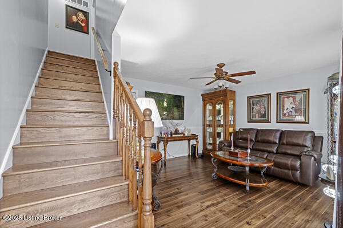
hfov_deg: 100.4
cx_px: 172
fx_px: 143
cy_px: 114
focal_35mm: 15
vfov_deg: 77.3
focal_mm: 10
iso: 400
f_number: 10
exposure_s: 1/1.67
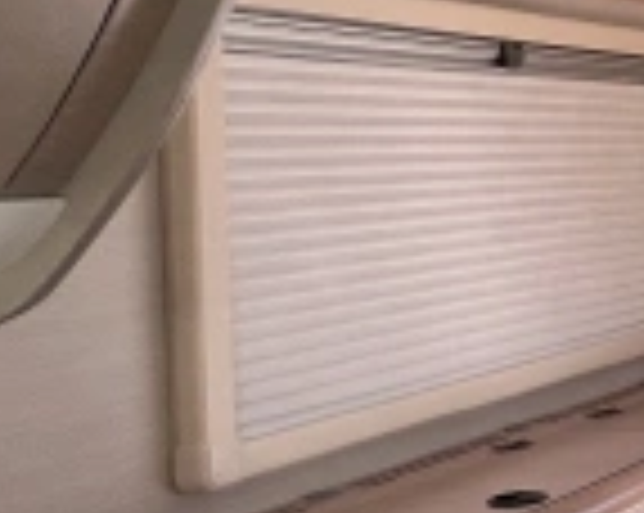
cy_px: 243
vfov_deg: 21.5
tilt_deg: -3.7
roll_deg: -1.4
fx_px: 1351
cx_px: 1369
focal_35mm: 71
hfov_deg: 17.2
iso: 64
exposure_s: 1/99
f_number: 1.8
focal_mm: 1.57
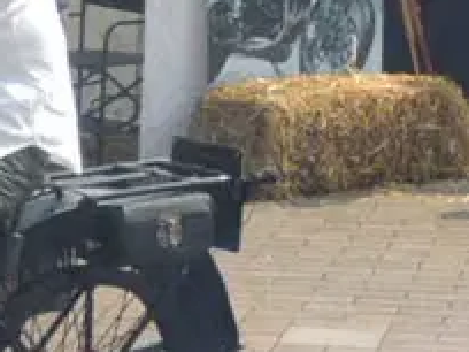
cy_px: 370
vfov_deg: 8.1
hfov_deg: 9.9
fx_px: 2466
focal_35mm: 182
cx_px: -526
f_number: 3
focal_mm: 5.5
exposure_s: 1/640
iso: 100
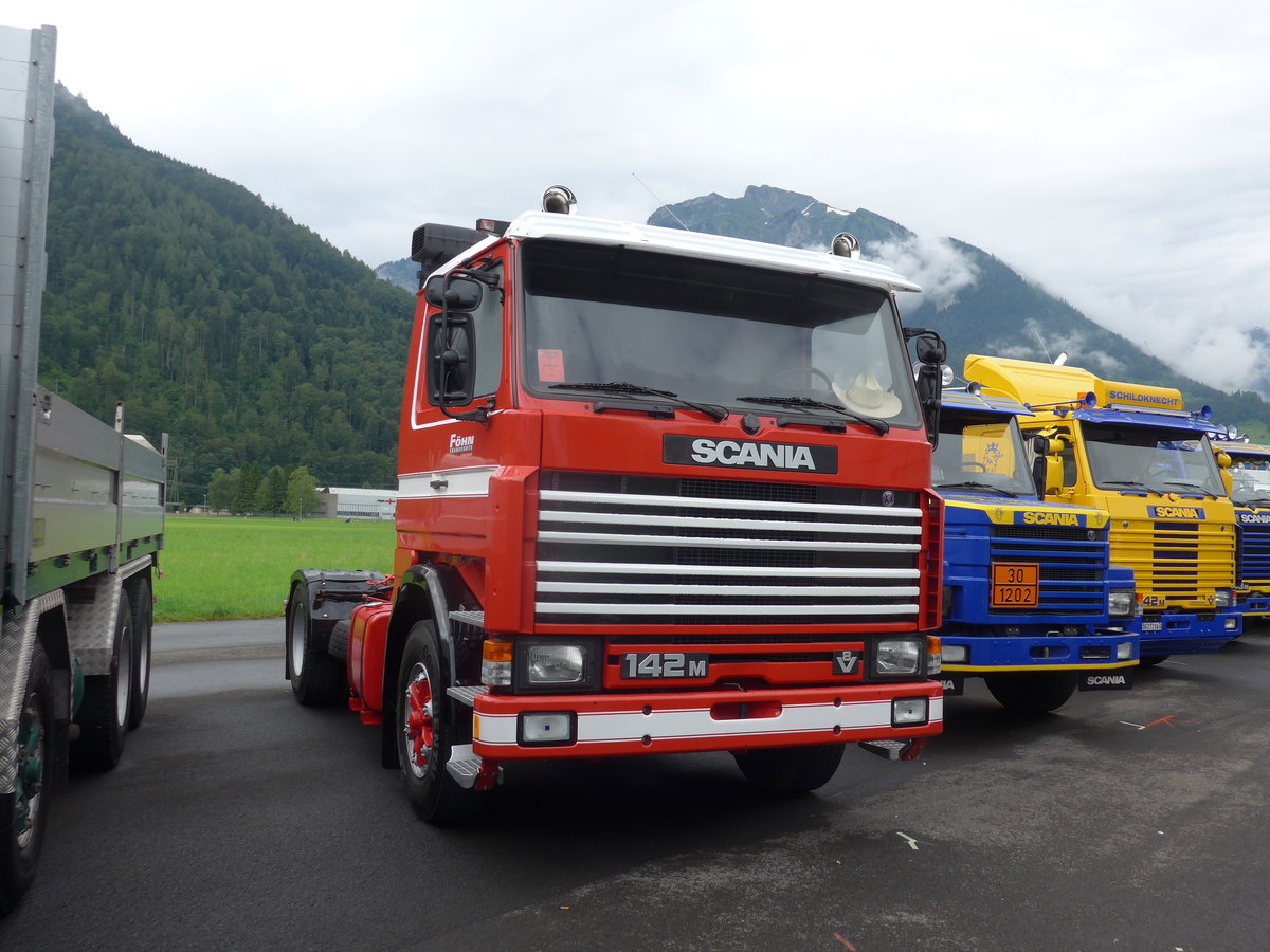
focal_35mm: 31
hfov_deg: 58.4
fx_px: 1137
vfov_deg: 45.4
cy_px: 476
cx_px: 635
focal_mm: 6.5
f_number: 2.8
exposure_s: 1/500
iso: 80
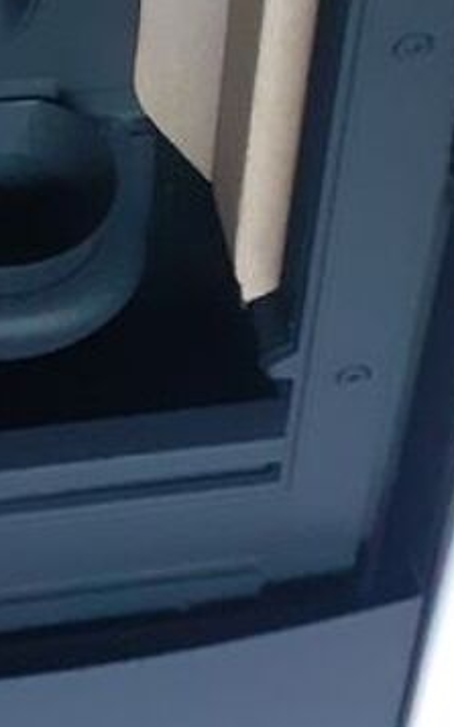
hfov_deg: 12.2
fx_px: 2119
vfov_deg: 19.2
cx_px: 100
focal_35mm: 107
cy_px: 103
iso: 500
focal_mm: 3.6
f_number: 1.9
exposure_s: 1/20
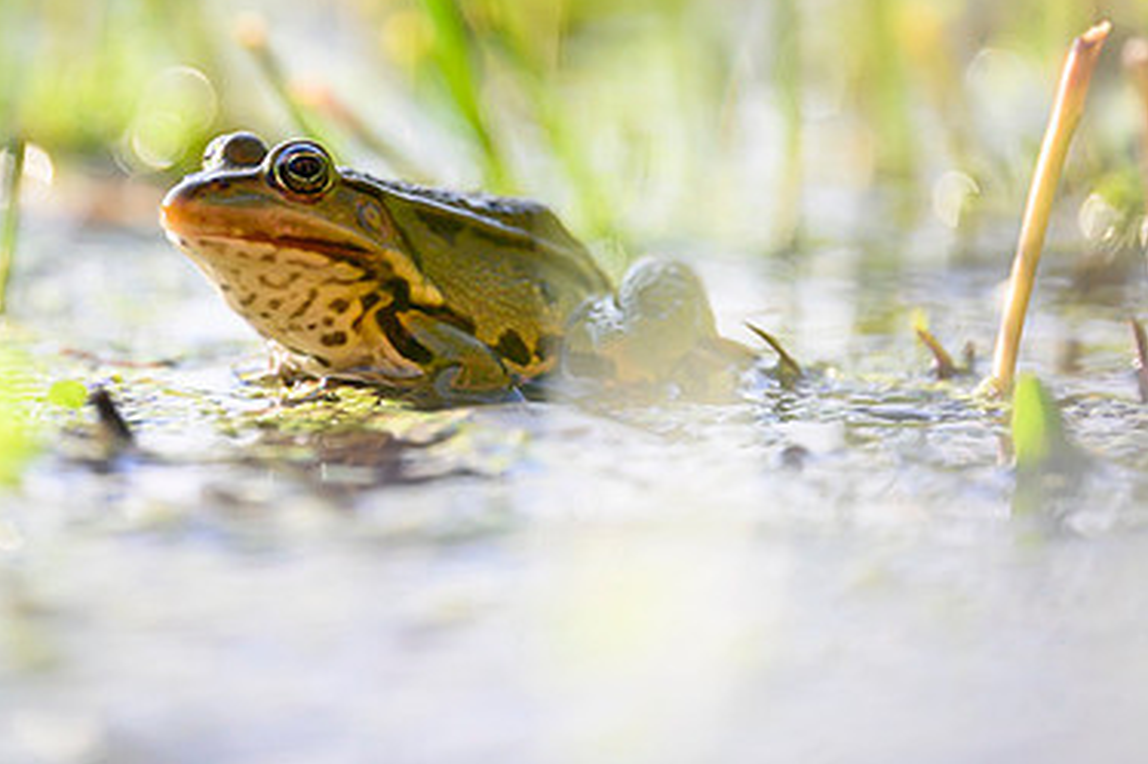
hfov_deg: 2.4
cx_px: 261
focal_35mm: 868
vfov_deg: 1.6
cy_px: 206
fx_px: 27666
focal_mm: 560
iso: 2000
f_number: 4
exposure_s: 1/3200
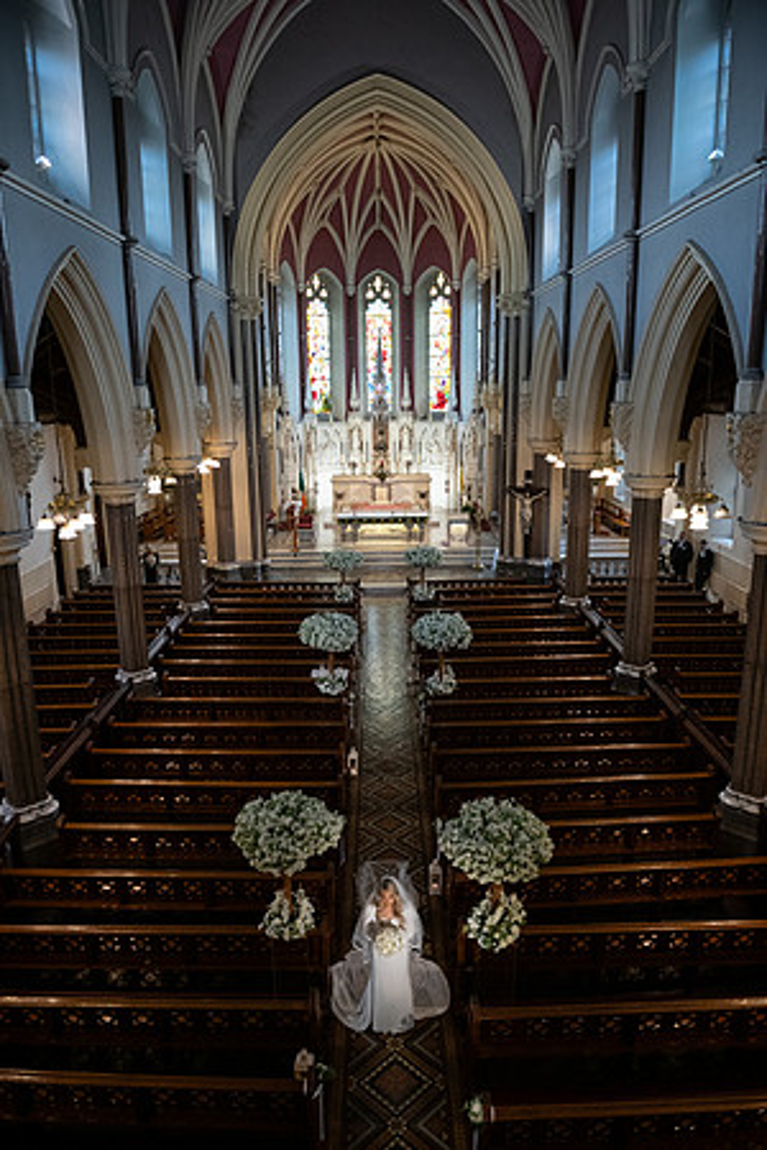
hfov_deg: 53.1
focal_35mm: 24
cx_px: 384
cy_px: 575
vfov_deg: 73.7
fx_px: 767
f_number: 3.5
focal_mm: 24
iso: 1600
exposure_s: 1/160
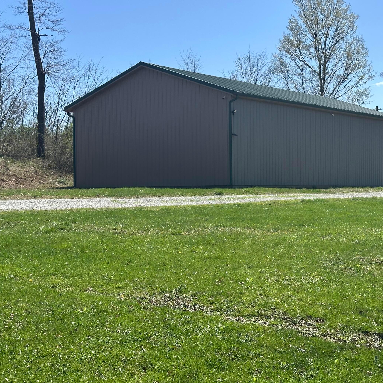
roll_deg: +0.5
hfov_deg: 28.1
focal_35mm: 61
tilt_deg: -1.7
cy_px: 206
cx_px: 238
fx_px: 764
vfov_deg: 28.1
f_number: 1.78
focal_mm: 6.86
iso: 64
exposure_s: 1/3155
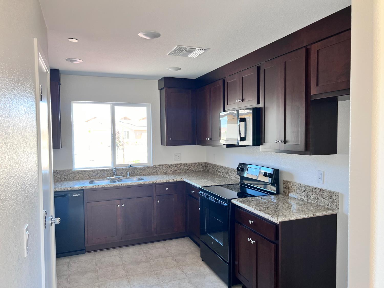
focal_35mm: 26
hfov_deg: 67.3
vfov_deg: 53.1
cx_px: 192
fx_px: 288
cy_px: 144
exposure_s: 1/116
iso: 125
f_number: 1.5
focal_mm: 5.7
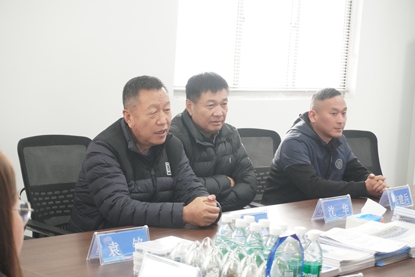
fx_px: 865
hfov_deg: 27.0
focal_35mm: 75
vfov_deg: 18.2
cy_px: 138
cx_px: 208
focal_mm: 50
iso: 4000
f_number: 5.6
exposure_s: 1/125
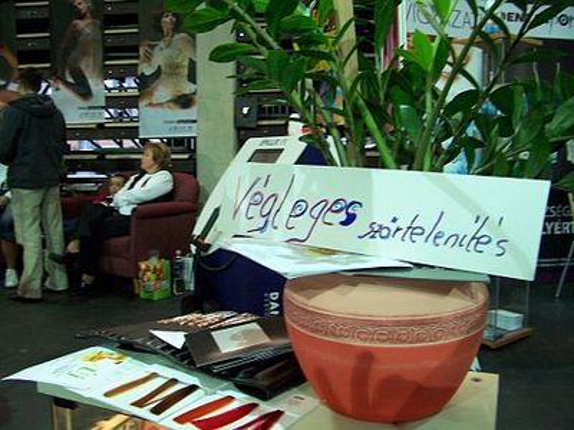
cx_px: 287
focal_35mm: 34
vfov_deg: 41.8
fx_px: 564
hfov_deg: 54.0
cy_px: 215
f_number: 2.7
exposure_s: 1/20
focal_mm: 5.6
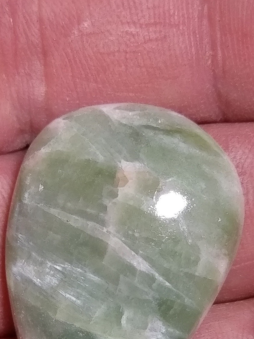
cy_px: 277
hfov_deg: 31.5
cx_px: 105
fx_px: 450
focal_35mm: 46
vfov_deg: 39.4
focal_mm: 4.58
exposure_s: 1/100
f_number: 1.8
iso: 200
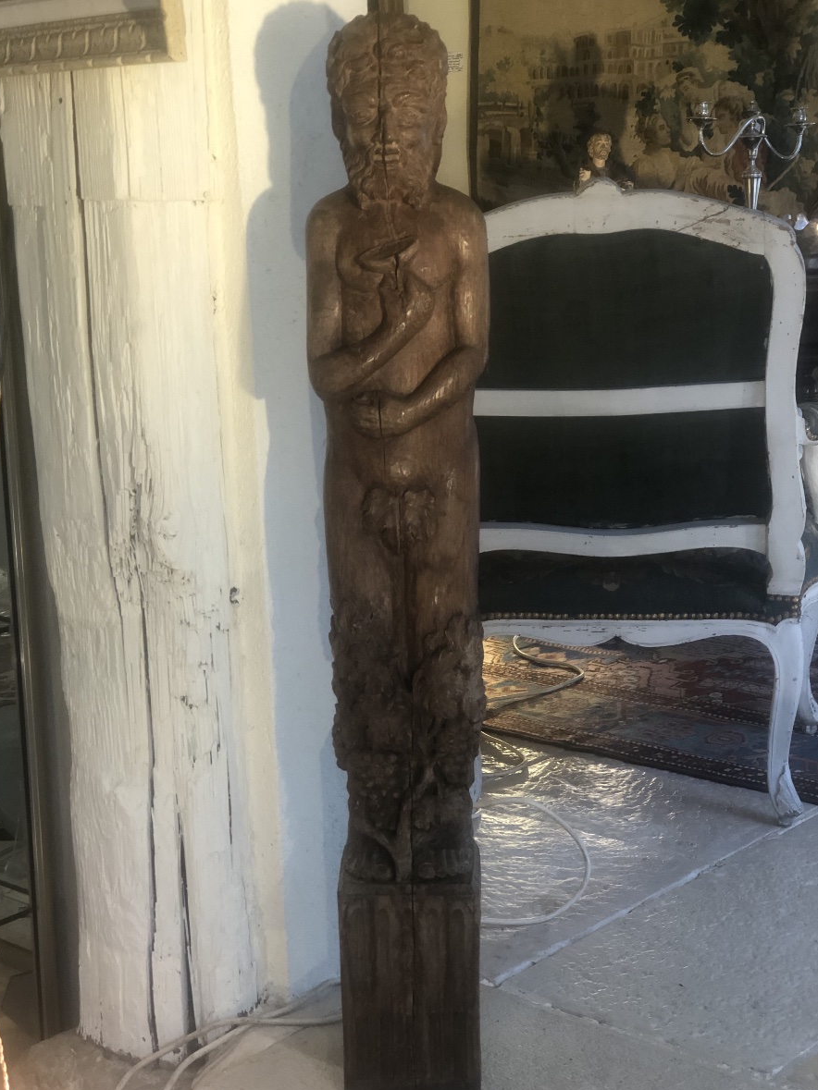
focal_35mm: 58
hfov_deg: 25.2
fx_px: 1828
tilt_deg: -10.4
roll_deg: +2.9
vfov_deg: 33.2
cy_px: 547
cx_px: 404
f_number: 2.8
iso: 200
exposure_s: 1/100
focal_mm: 6.6
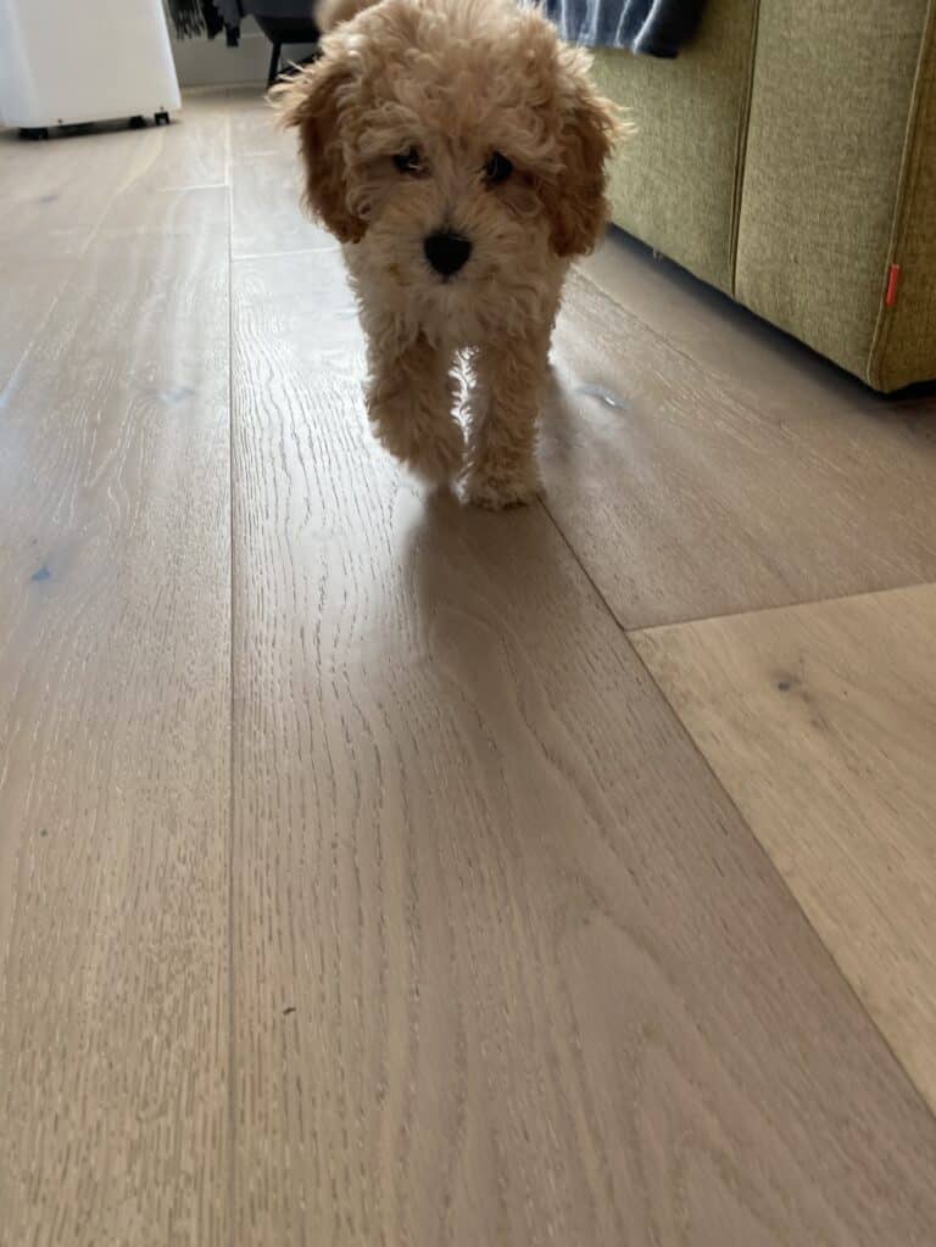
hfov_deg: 53.1
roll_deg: +4.1
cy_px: 624
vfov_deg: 67.3
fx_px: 937
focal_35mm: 26
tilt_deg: -30.7
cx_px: 468
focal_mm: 4.25
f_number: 1.8
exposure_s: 1/60
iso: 64
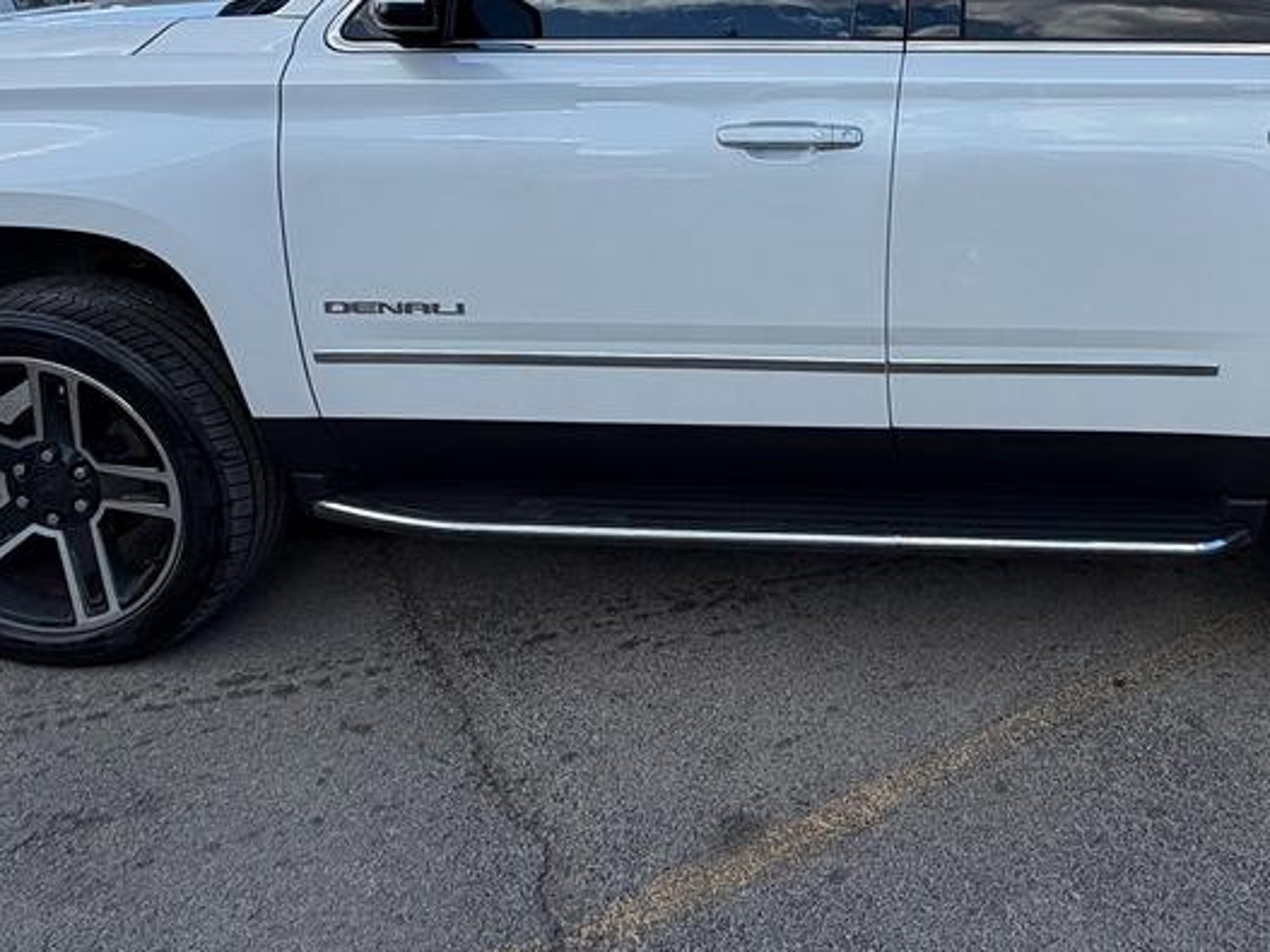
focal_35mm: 34
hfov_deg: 51.8
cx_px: 942
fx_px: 1247
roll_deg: +0.3
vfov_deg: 40.1
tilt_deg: -12.5
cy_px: 190
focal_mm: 2.22
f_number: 2.2
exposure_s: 1/701
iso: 40
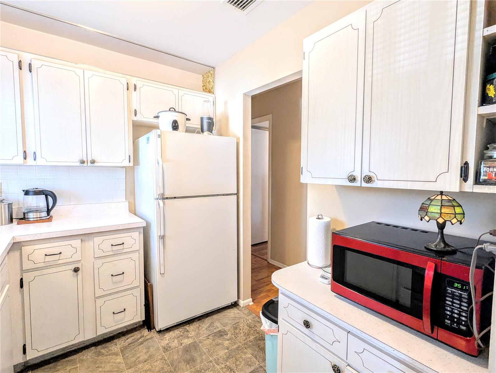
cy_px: 186
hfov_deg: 94.4
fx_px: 230
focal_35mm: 16
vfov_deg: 78.2
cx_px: 248
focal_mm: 2.35
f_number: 2.2
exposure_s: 1/30
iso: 147
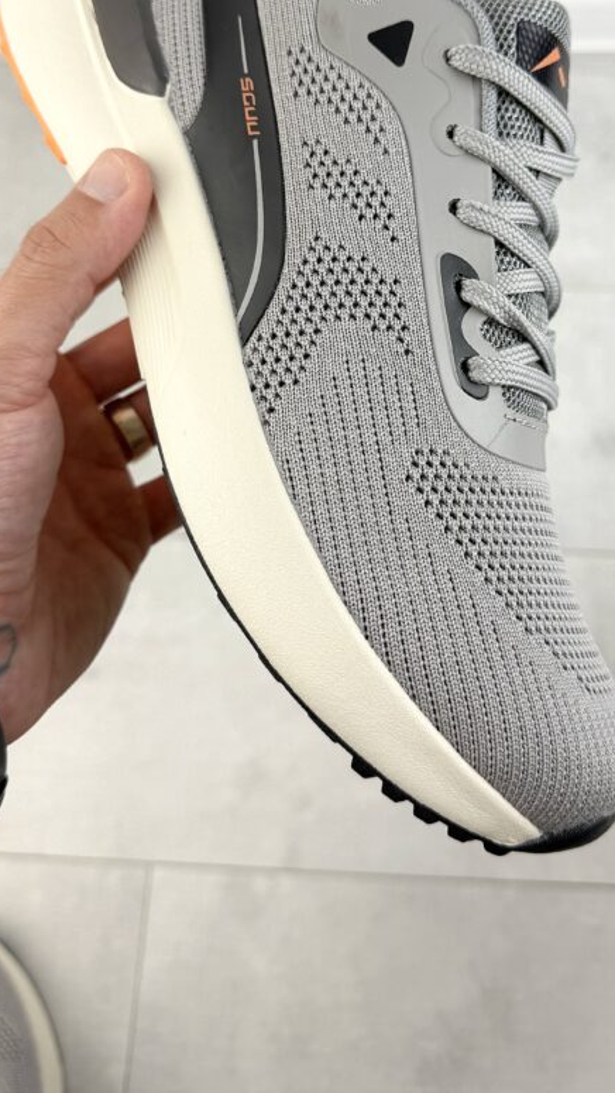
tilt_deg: -63.6
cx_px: 367
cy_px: 345
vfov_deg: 53.9
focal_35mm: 36
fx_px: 1044
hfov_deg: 32.7
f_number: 1.78
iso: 80
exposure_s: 1/888
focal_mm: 6.76
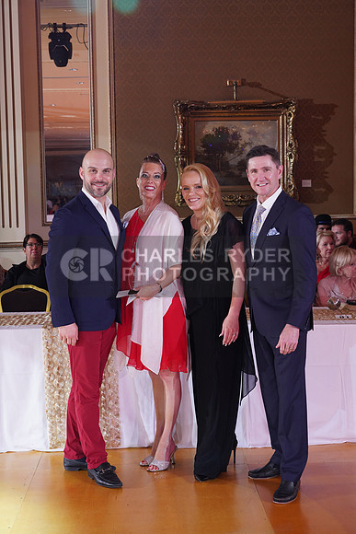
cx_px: 178
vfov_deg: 38.2
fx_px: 771
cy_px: 267
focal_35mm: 52
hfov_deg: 26.0
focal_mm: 52
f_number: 6.3
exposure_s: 1/200
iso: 1600
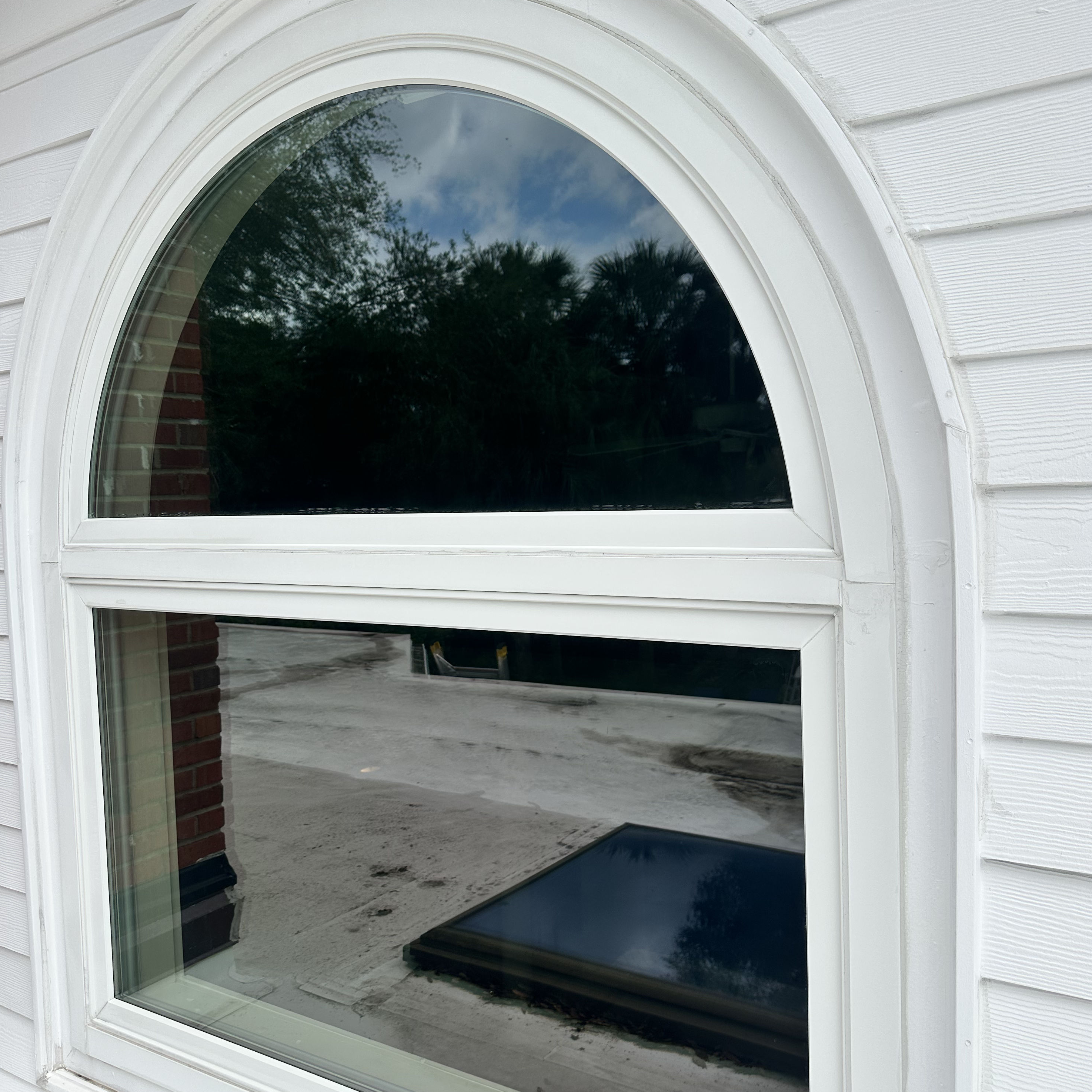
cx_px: 549
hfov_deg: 55.6
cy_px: 564
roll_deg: -0.9
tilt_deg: -3.7
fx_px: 1035
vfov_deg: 55.6
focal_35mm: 29
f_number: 1.78
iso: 80
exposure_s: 1/3356
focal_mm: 6.86
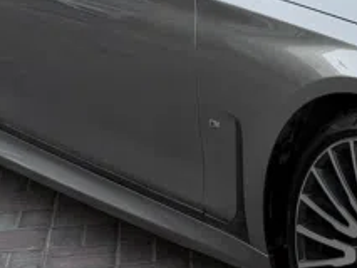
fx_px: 743
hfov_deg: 24.8
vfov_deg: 20.4
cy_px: 90
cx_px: 409
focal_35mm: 72
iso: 80
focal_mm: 6.76
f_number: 1.78
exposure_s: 1/330
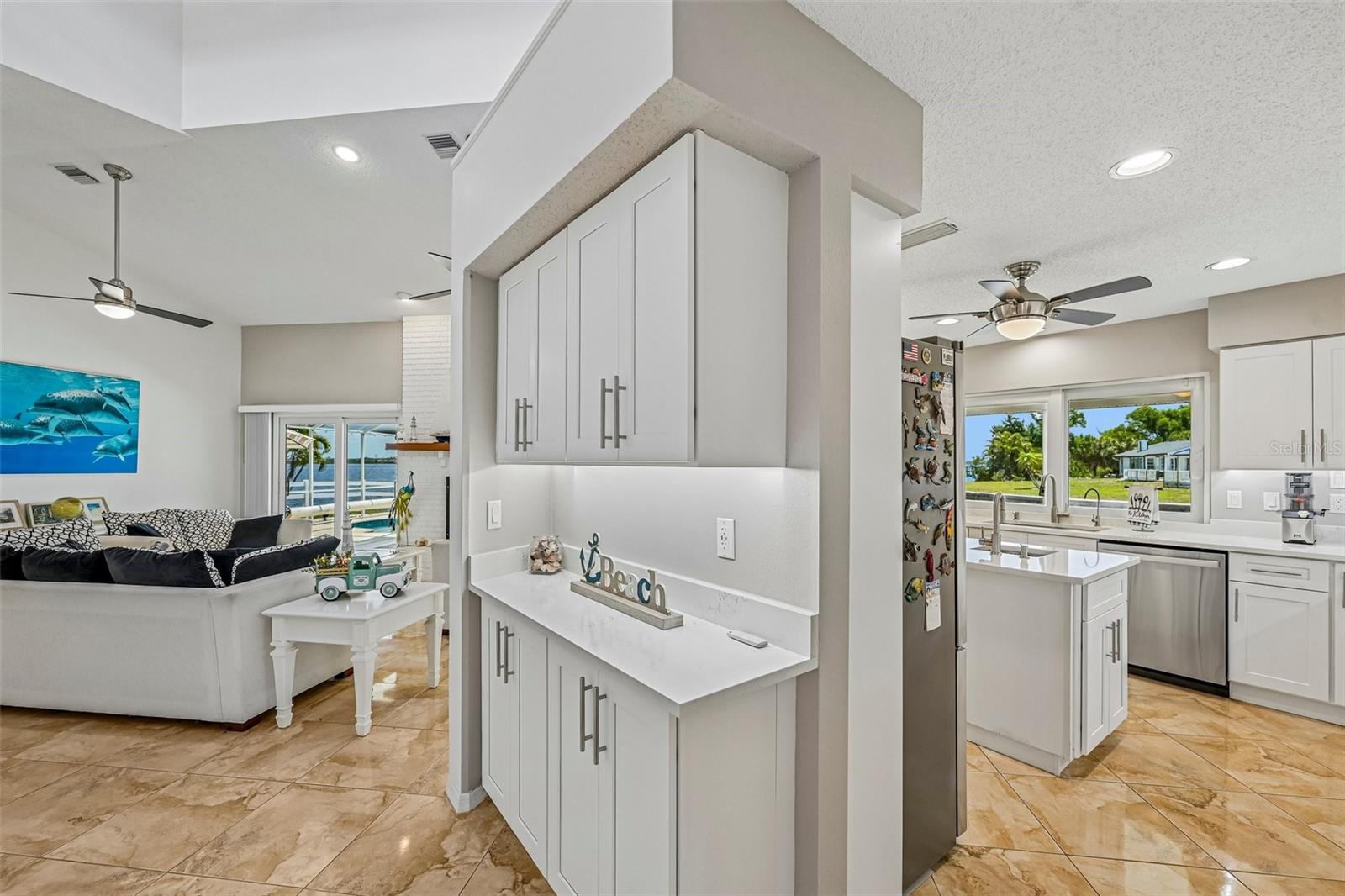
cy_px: 448
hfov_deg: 104.3
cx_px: 672
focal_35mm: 14
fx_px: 523
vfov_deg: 81.2
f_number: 8
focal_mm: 14
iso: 400
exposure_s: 1/100
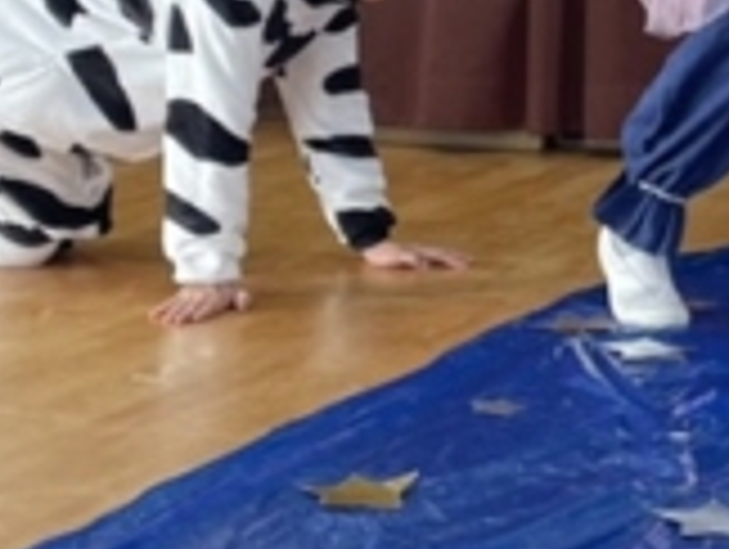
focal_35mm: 123
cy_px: -225
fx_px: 2594
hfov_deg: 15.8
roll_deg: -1.7
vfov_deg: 11.7
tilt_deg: -0.5
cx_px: 626
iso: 80
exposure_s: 1/60
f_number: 1.6
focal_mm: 4.2
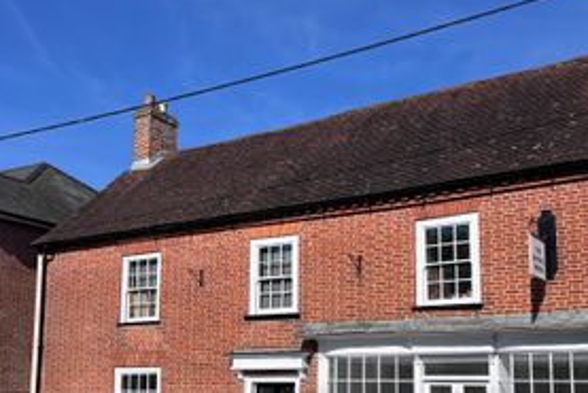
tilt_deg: +6.9
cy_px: 295
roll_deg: +0.3
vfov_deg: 33.6
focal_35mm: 39
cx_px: 369
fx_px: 637
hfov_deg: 49.0
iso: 50
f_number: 1.5
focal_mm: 5.7
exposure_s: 1/6993
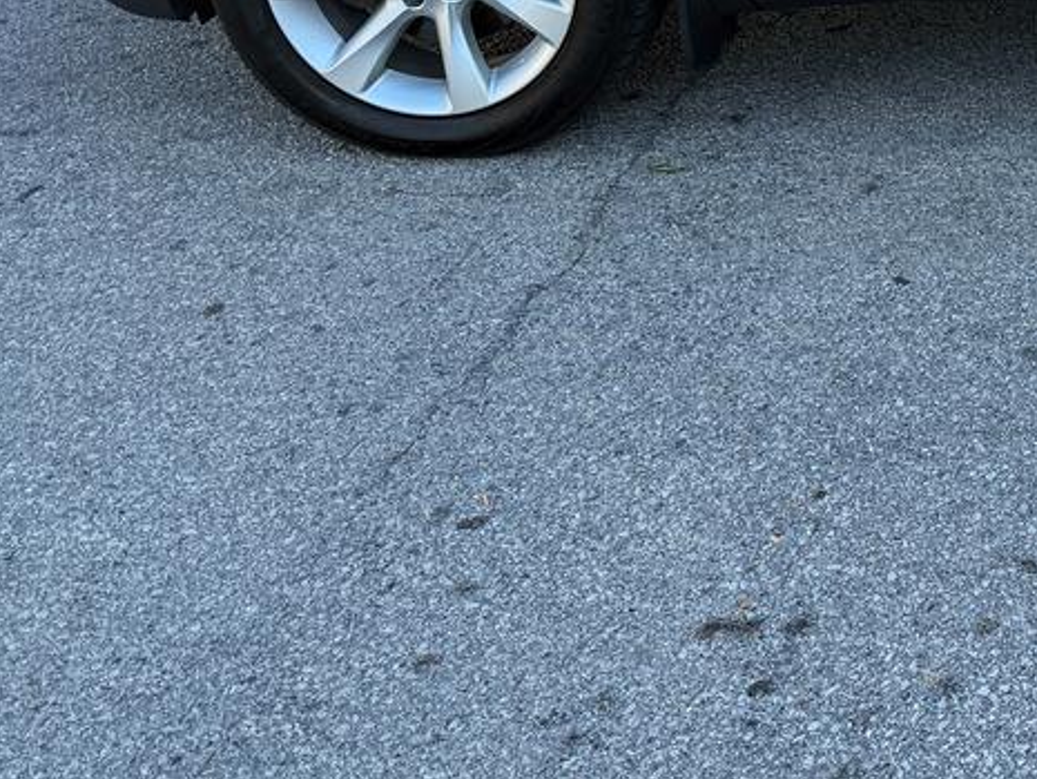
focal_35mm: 66
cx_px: 1345
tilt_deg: -14.3
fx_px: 1978
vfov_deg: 20.6
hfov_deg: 25.4
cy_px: -181
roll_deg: -1.9
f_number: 1.78
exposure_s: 1/805
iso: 100
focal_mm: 6.76
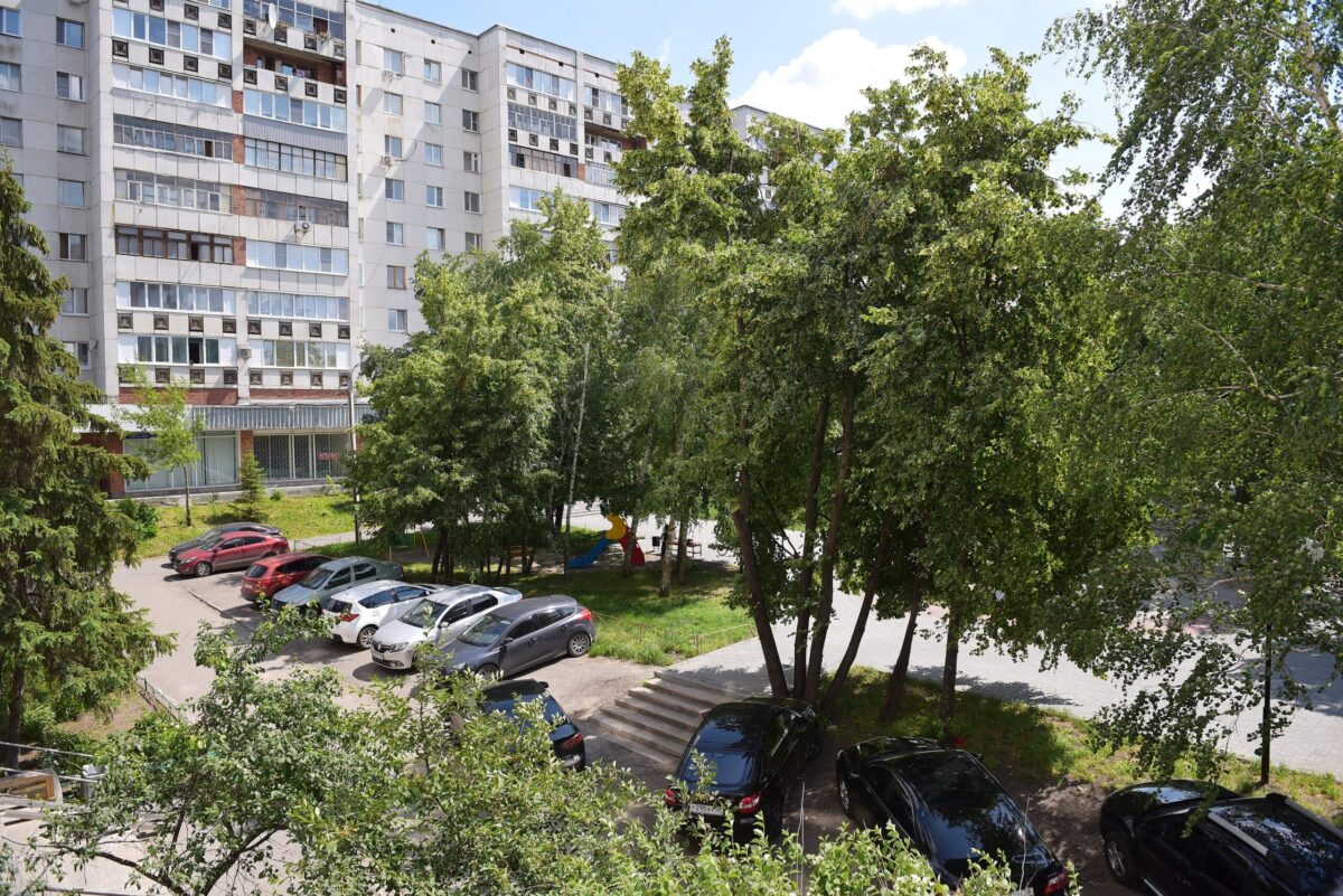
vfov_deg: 53.2
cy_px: 448
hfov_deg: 73.7
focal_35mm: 24
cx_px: 672
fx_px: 896
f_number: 4.5
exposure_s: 1/1000
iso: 200
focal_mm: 24
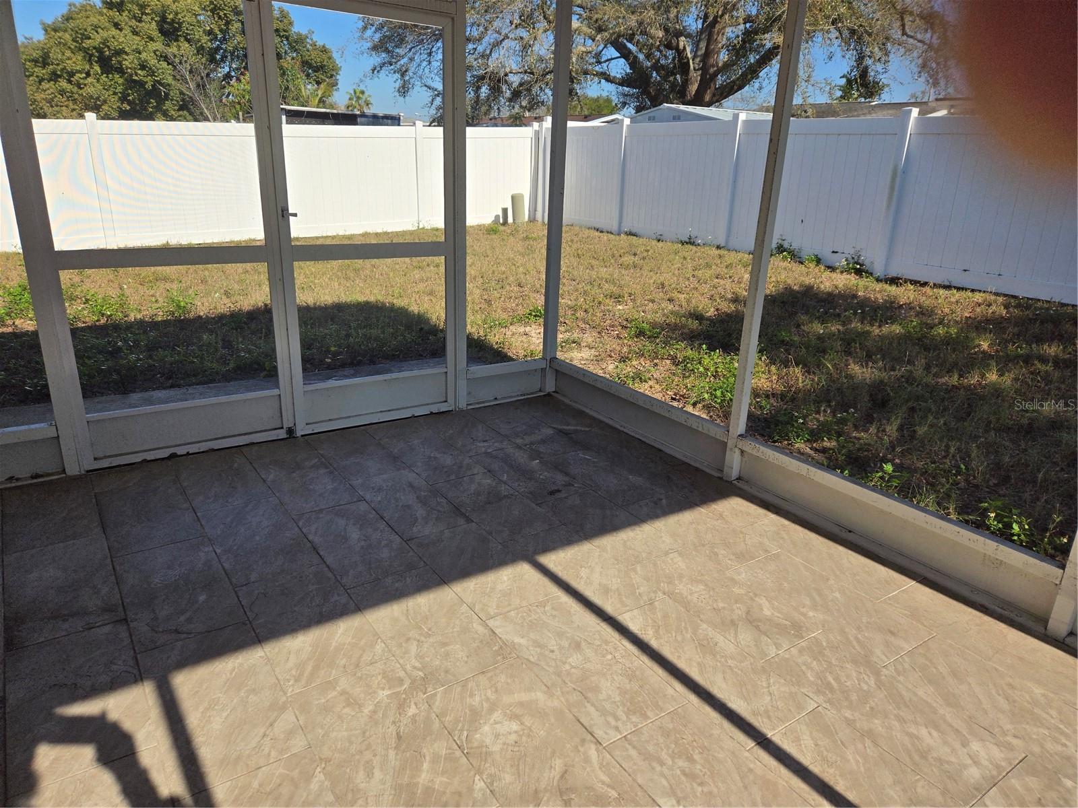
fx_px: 716
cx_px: 539
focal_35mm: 23
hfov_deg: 73.9
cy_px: 404
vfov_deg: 58.9
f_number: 1.8
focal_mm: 5.4
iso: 25
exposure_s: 1/1619
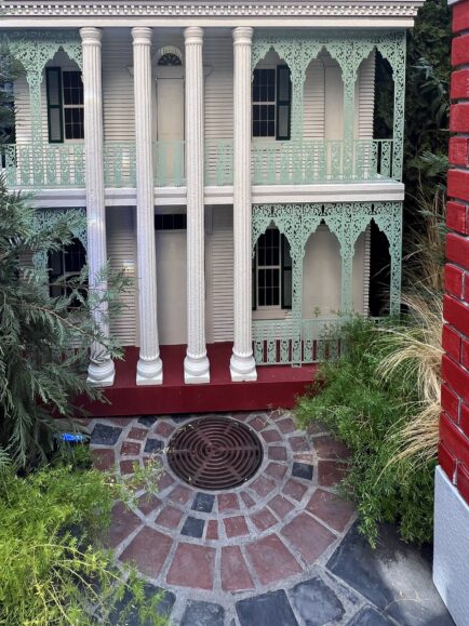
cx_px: 198
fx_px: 416
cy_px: 156
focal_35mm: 23
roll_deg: +0.6
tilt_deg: -4.7
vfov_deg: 69.0
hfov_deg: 58.6
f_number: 1.8
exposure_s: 1/116
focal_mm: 1.57
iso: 32
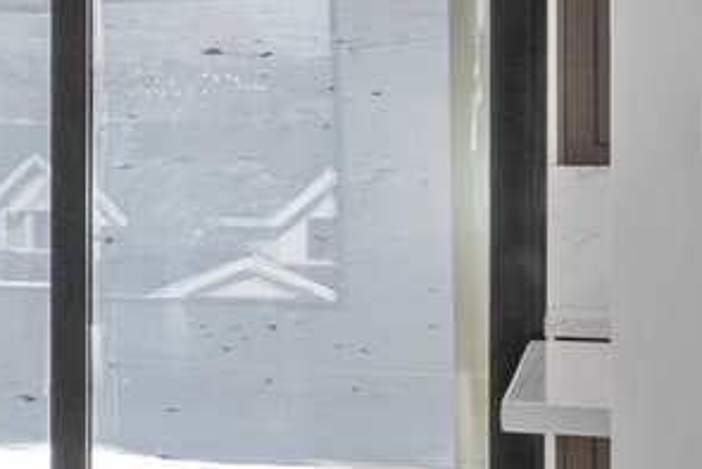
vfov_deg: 12.4
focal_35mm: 111
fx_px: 2165
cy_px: 194
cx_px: -1628
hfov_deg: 10.2
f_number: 9
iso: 320
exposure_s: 1/50
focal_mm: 16
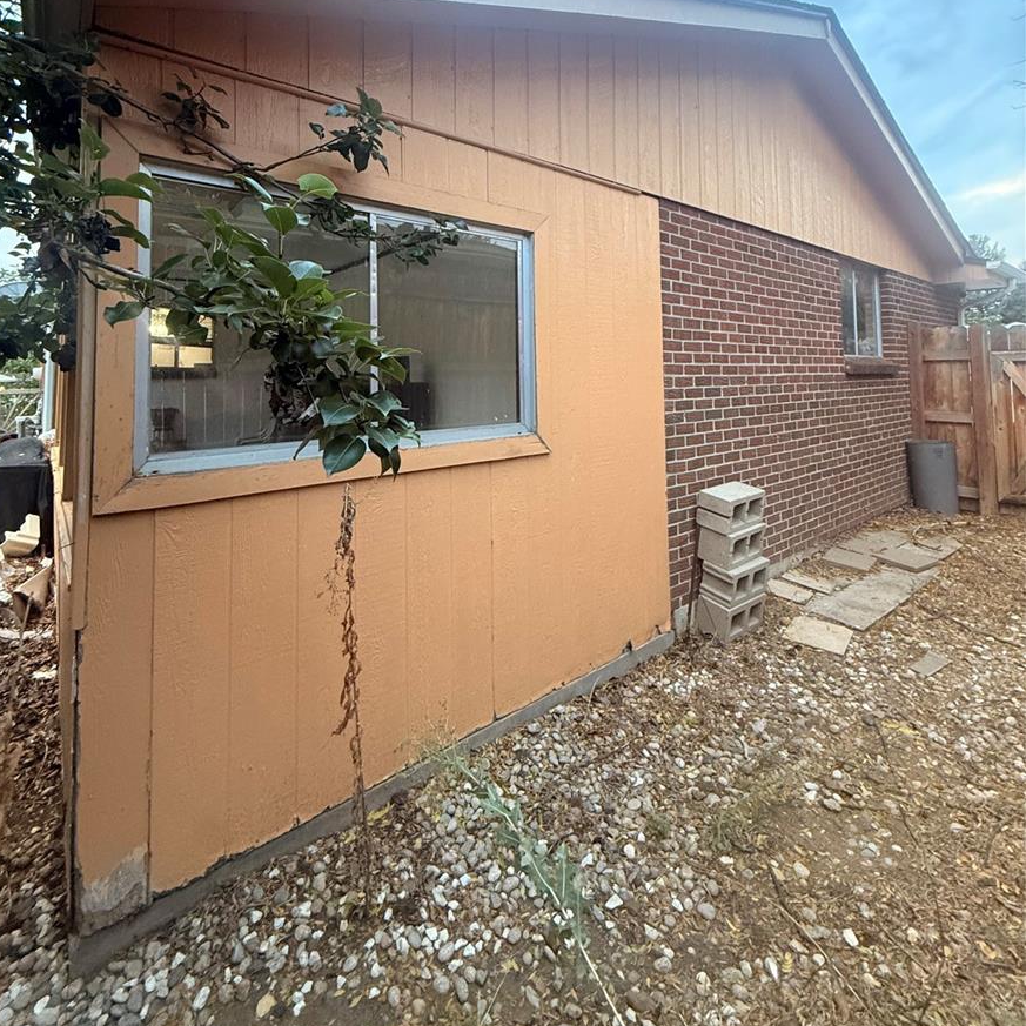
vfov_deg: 81.5
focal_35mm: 17
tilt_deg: +3.3
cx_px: 498
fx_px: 570
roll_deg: +0.5
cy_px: 353
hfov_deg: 83.9
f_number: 2.2
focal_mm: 2.22
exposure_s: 1/60
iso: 500
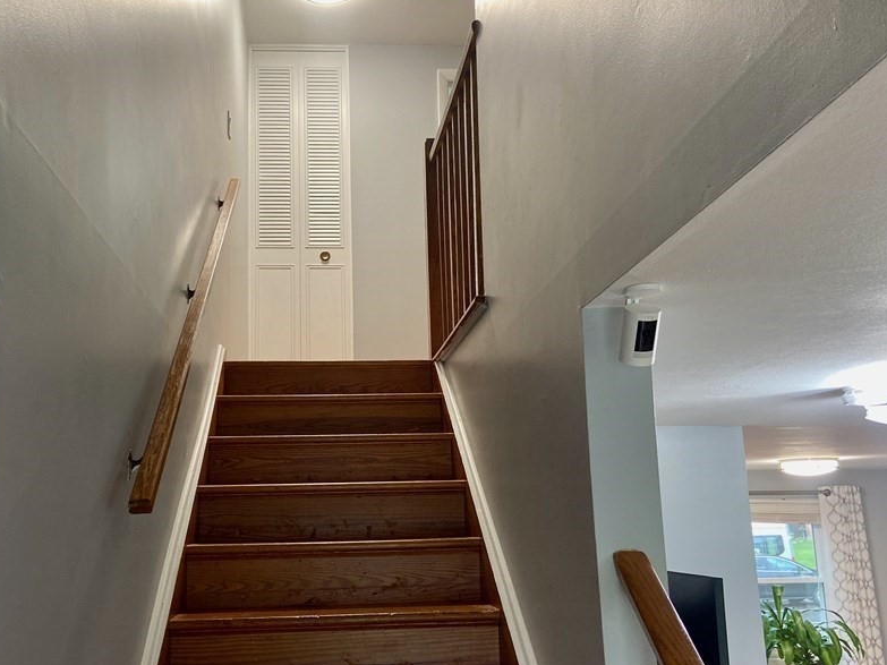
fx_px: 871
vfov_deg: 41.6
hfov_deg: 53.7
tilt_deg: +9.3
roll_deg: +1.8
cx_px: 368
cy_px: 390
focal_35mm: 34
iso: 250
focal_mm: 4.25
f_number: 1.8
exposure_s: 1/60
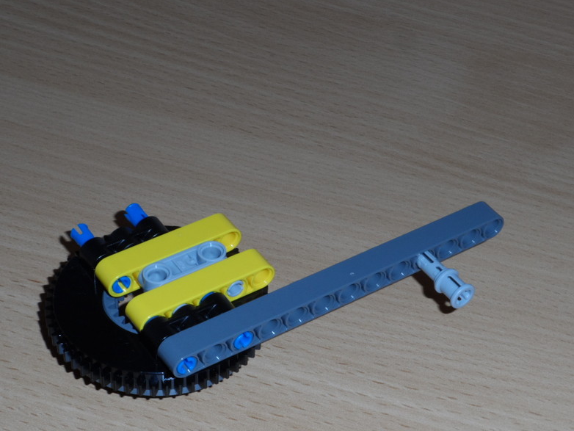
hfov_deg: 23.3
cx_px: 260
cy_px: 244
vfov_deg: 17.6
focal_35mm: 84
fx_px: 1393
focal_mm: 11.9
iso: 100
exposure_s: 1/20
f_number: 7.7
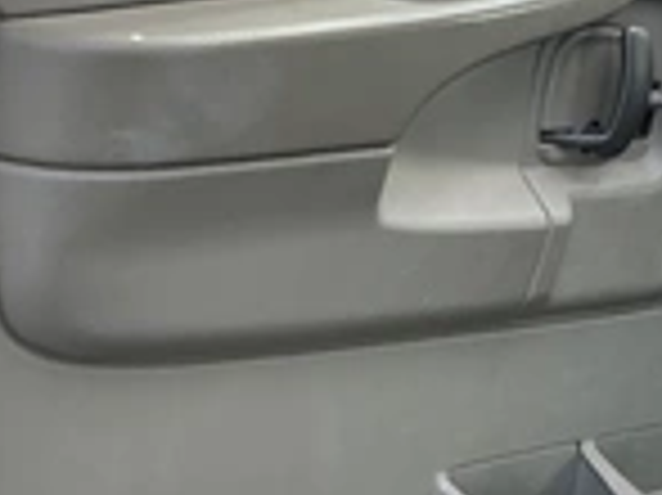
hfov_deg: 24.7
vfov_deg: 18.2
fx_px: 1510
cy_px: 490
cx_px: 347
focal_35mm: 79
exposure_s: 1/240
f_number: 1.8
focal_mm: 3
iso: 20
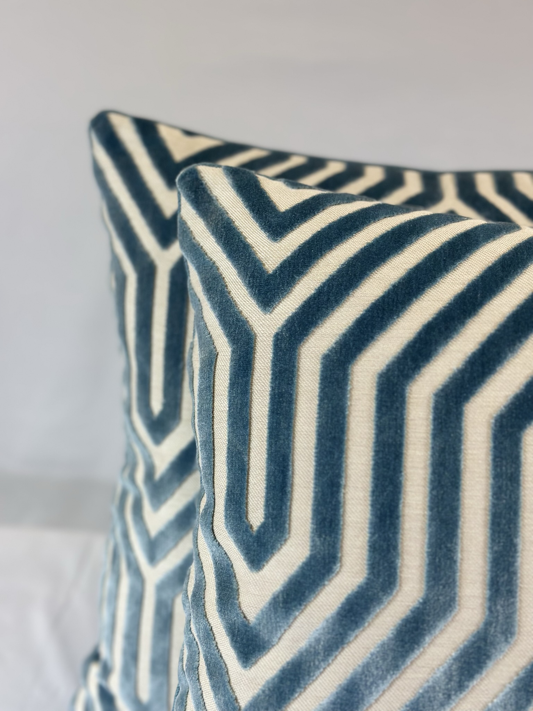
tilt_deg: -16.3
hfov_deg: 30.3
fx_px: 985
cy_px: 356
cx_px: 266
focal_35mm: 48
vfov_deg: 39.7
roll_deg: -3.1
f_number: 1.78
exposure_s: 1/170
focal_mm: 6.86
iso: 100
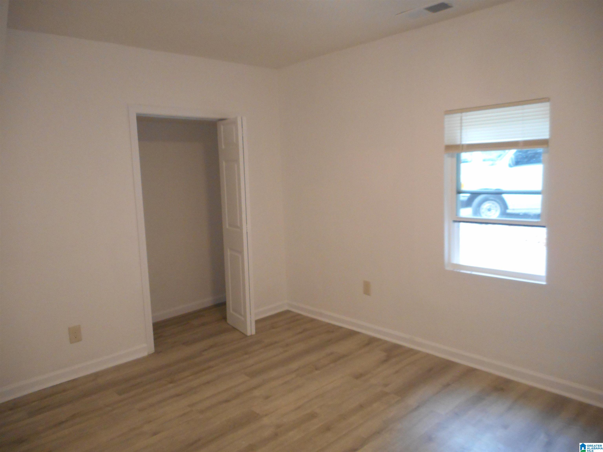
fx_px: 435
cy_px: 226
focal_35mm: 25
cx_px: 302
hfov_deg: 69.4
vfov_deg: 54.9
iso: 400
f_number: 3.7
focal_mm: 4.5
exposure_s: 1/30
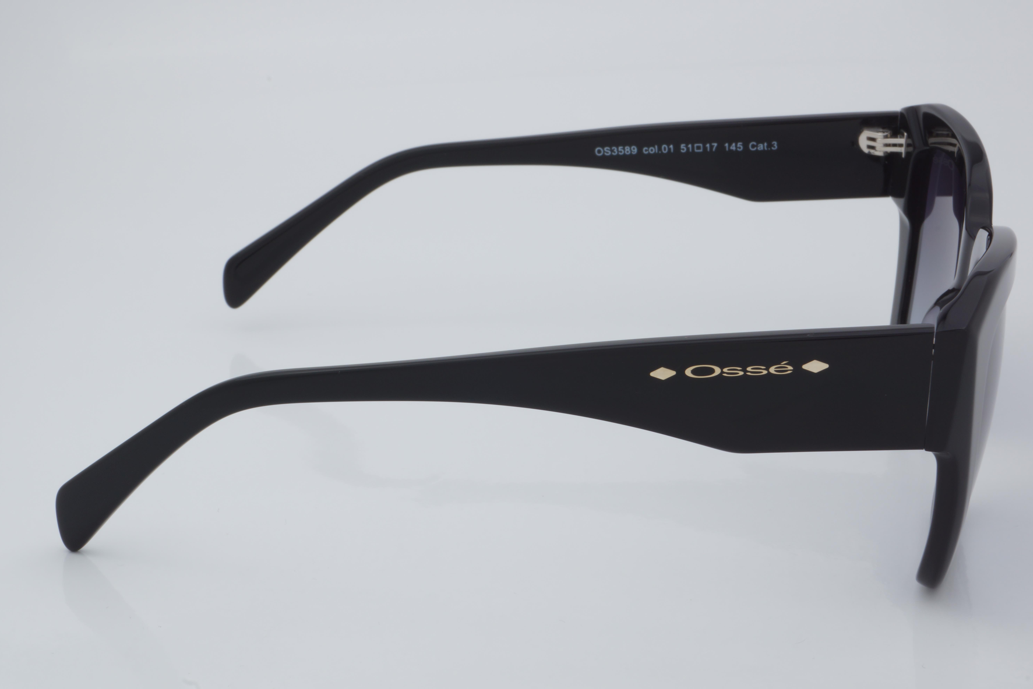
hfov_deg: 26.7
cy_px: 347
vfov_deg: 17.9
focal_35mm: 76
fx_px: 2181
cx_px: 523
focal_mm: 50
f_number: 32
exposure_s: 1/4
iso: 100
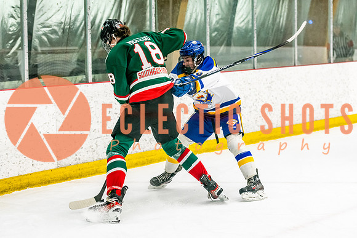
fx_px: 1101
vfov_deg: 12.3
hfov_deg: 18.4
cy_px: 129
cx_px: 193
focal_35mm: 111
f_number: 2.8
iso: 4000
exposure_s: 1/800
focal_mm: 100
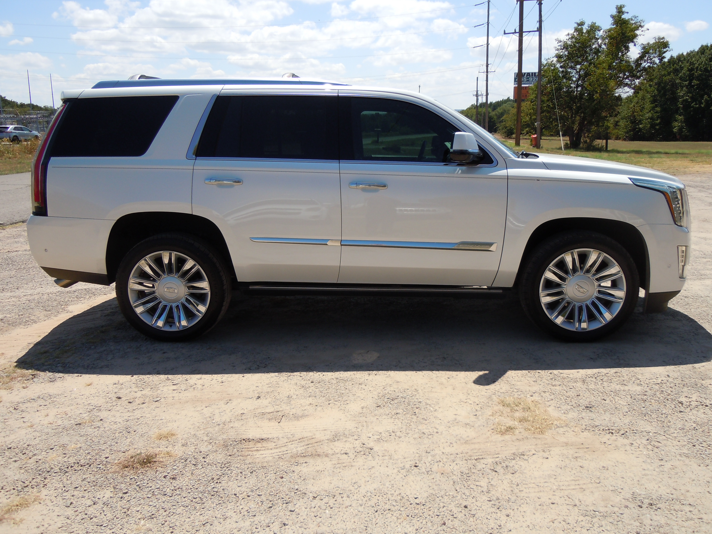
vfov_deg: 46.8
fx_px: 617
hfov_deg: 60.0
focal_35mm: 30
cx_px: 356
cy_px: 267
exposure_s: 1/1000
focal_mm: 5.4
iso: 100
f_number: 3.5
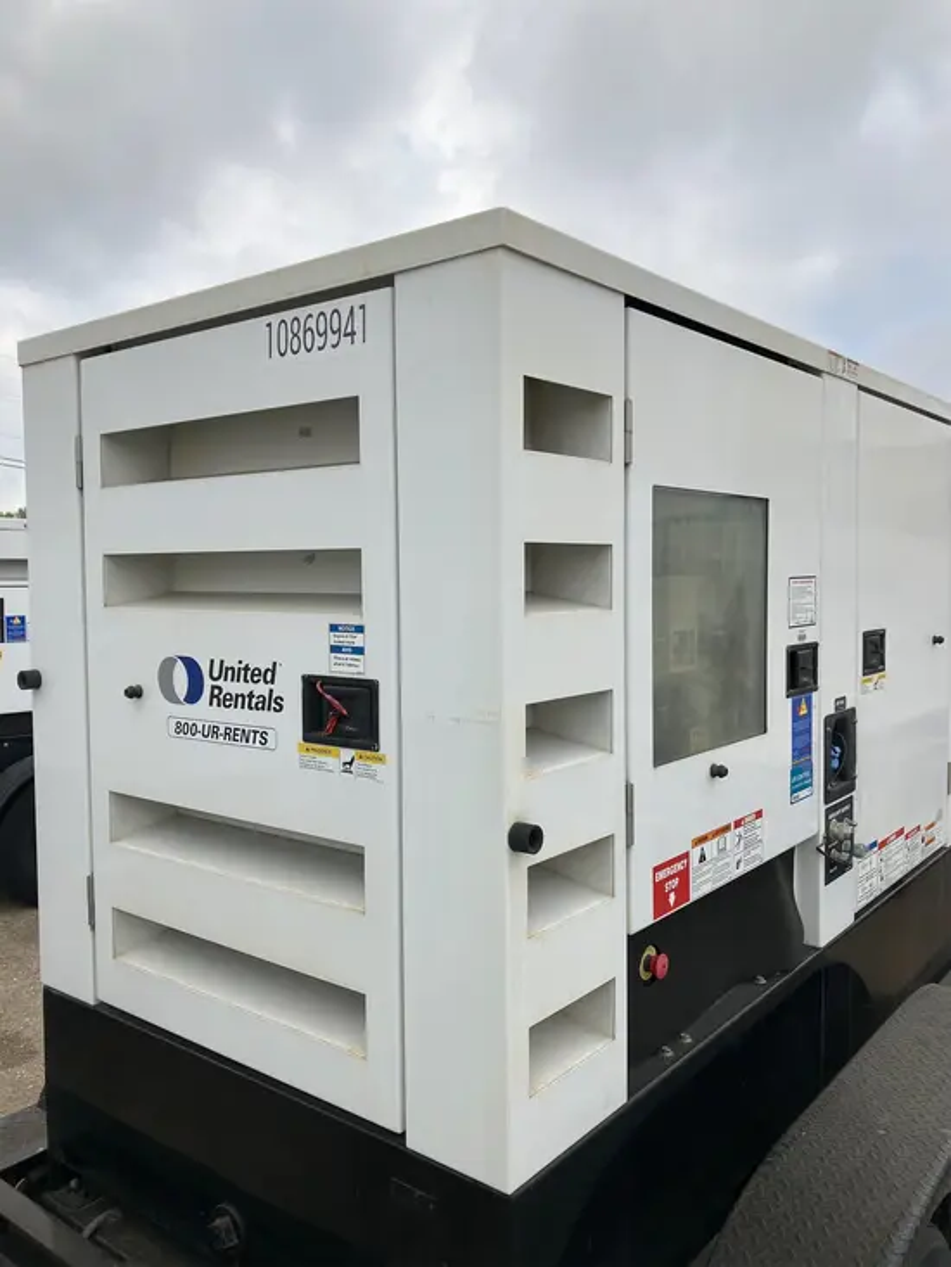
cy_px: 634
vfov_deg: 63.4
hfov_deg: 49.8
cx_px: 476
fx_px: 1025
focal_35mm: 28
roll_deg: +0.9
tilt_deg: -1.8
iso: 32
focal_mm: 3.99
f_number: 1.8
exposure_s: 1/1869
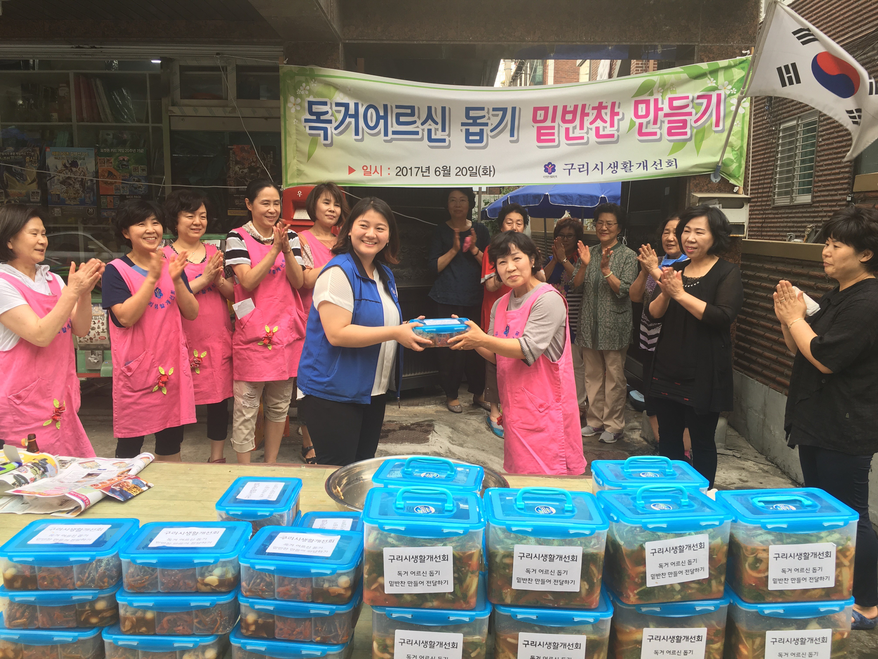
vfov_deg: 48.2
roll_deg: -0.8
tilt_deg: -7.7
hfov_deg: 61.7
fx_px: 736
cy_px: 330
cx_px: 439
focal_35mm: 29
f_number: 2.2
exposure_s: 1/60
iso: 25
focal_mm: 4.15
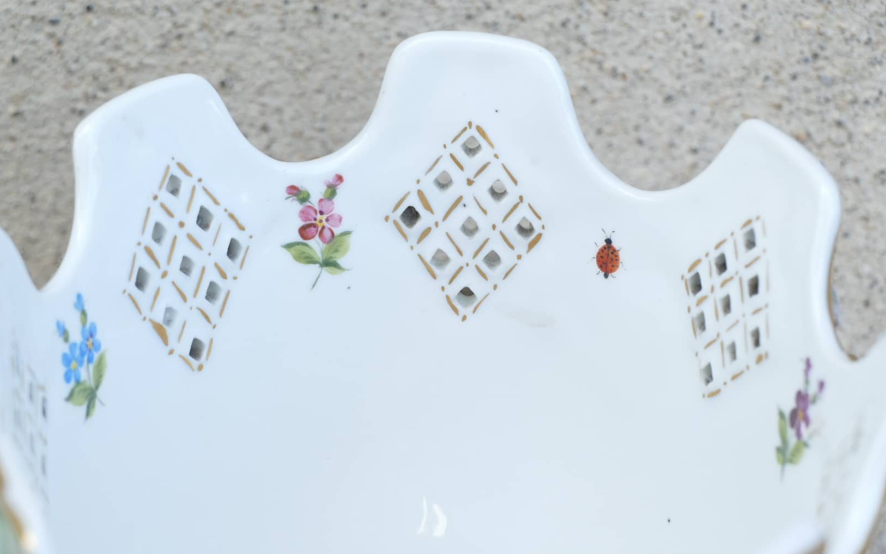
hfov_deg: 15.1
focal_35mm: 138
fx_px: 3332
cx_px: 442
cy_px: 273
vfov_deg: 9.5
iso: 125
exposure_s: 1/80
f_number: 4.5
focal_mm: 49.07
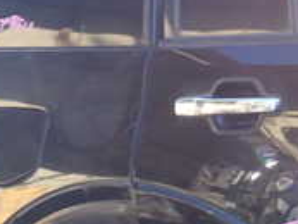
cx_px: 465
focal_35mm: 104
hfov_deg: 16.9
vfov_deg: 14.2
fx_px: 896
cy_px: 76
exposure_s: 1/80
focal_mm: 5.4
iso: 100
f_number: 3.2
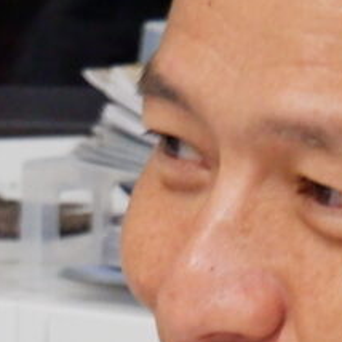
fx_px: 5231
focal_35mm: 468
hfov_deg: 3.7
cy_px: 563
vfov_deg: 3.7
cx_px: 352
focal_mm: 39.6
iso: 2500
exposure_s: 1/85
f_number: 5.6
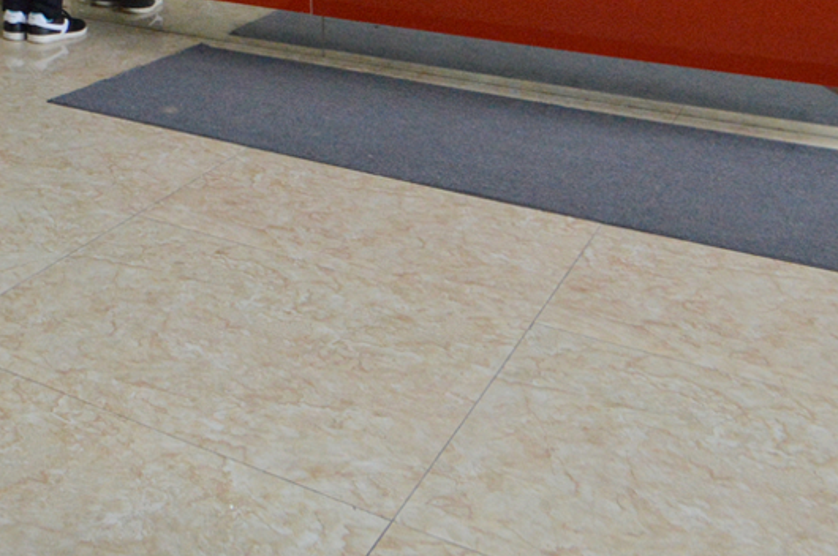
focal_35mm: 50
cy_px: -352
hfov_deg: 32.1
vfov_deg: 21.2
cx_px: -196
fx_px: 1162
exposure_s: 1/40
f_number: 5.6
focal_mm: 10
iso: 800
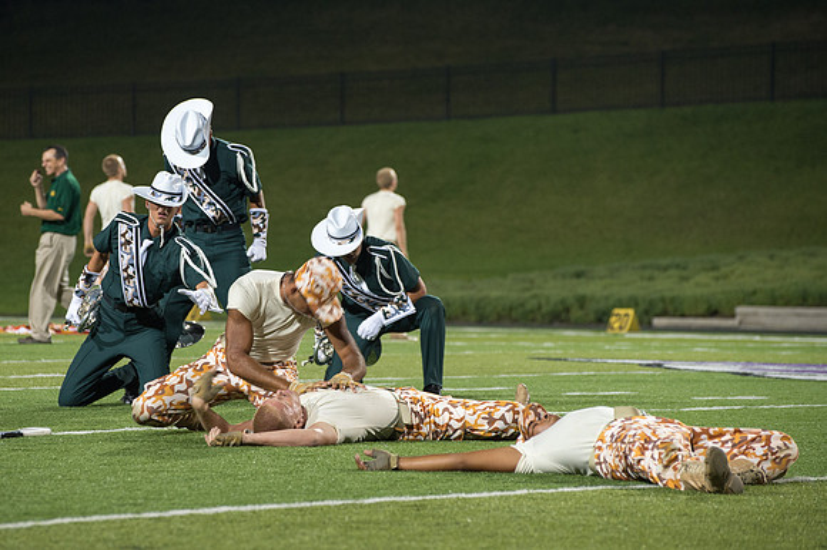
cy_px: 277
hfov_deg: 10.2
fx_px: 4619
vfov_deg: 6.8
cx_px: 352
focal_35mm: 201
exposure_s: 1/160
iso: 1800
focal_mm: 155
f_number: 4.8
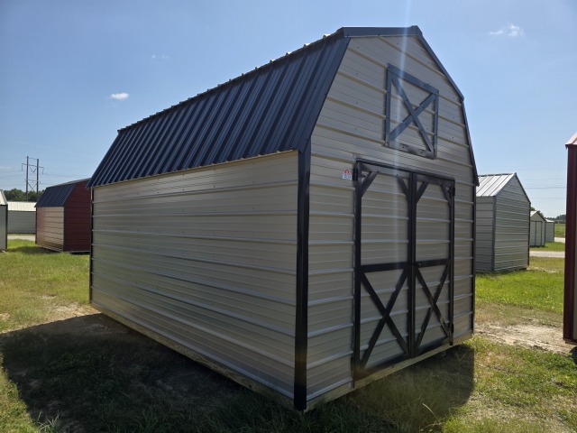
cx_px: 288
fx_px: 383
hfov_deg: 73.9
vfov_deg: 58.9
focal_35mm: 23
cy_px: 216
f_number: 1.7
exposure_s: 1/5958
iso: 80
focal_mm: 6.3
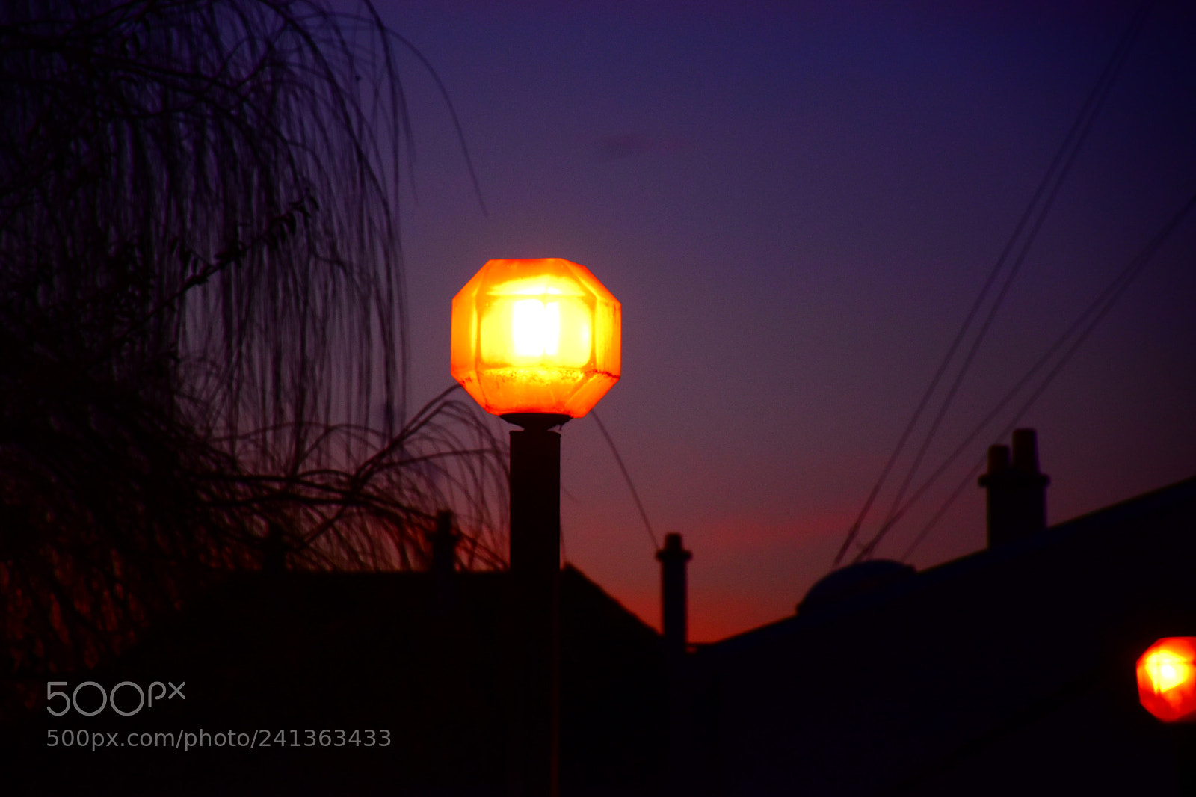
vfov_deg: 6.5
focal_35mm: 210
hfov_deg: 9.8
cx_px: 598
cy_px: 398
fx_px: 6975
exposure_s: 1/160
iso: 800
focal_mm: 140
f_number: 5.6
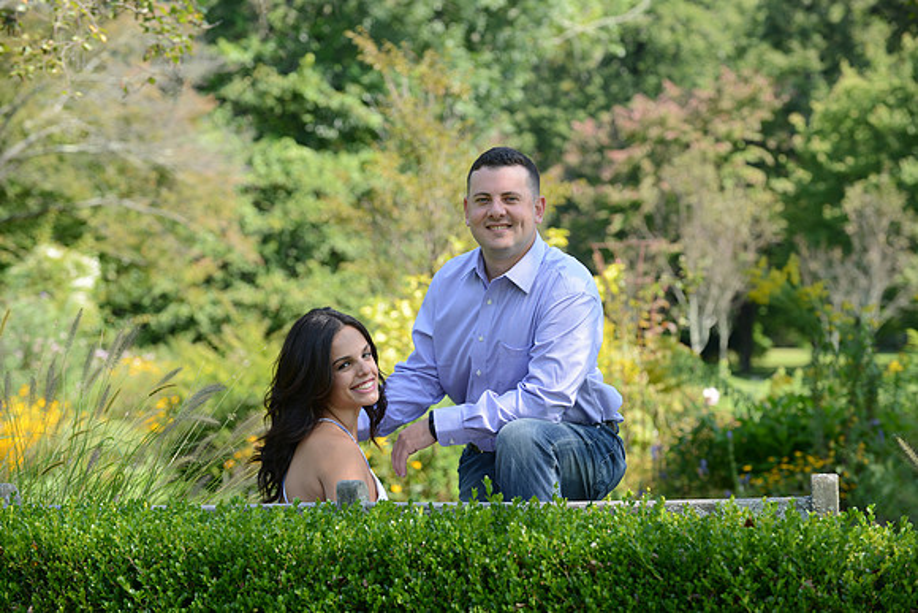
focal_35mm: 140
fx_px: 3571
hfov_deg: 14.7
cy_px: 306
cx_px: 459
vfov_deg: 9.8
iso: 320
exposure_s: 1/250
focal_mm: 140
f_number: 8
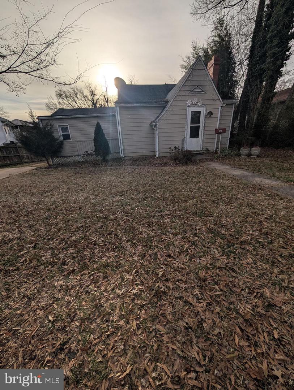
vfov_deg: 110.5
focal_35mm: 12
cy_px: 195
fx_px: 136
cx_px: 147
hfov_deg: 94.6
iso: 41
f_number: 1.7
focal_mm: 2.02
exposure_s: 1/7299
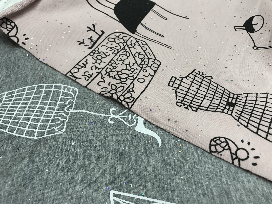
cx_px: 136
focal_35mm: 28
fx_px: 220
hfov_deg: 63.4
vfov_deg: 49.7
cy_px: 102
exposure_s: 1/33
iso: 32
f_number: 1.8
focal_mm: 3.99
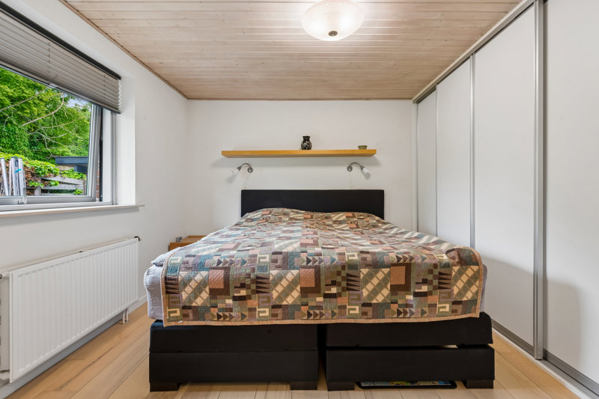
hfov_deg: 96.7
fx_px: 266
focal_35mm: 16
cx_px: 300
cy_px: 200
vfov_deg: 73.7
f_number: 10
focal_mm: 16
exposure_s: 1
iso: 200
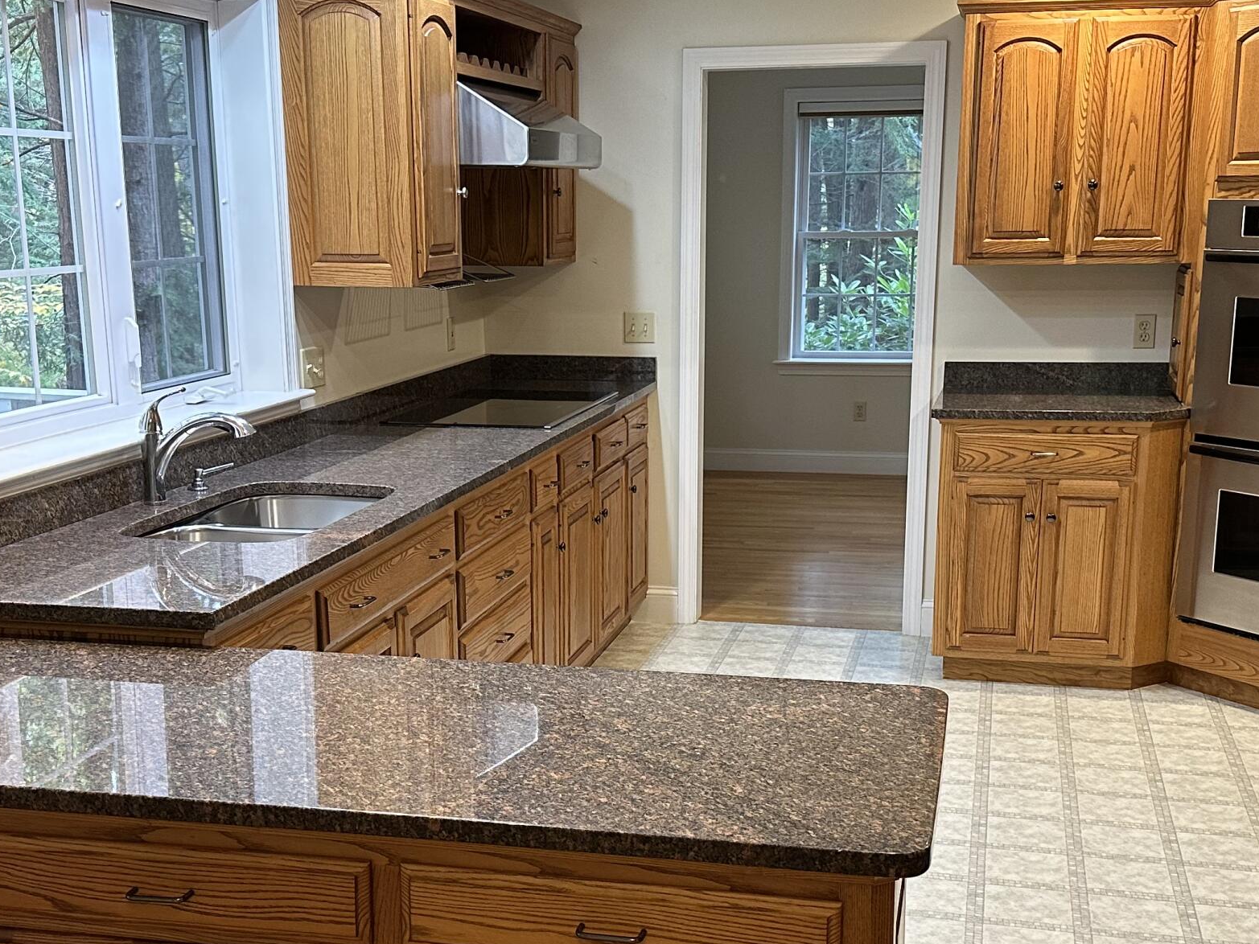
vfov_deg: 31.4
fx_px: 1673
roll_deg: +0.0
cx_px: 595
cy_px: 593
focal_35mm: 46
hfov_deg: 41.2
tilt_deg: -14.3
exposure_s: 1/60
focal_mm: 6.86
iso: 250
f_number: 1.78
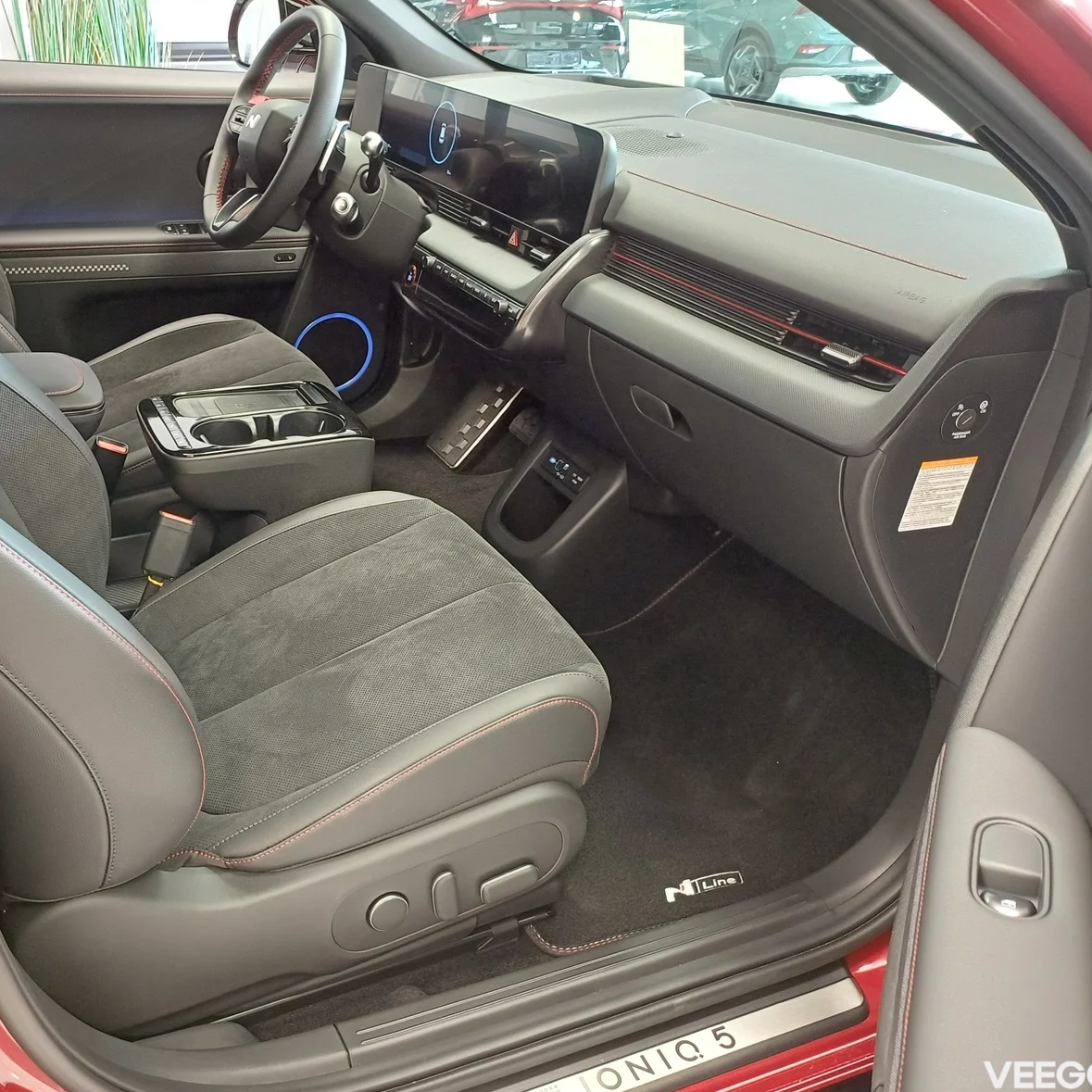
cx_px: 385
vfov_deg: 54.0
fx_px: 1071
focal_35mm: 30
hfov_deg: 53.2
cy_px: 544
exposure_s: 1/25
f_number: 1.8
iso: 640
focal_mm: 4.65
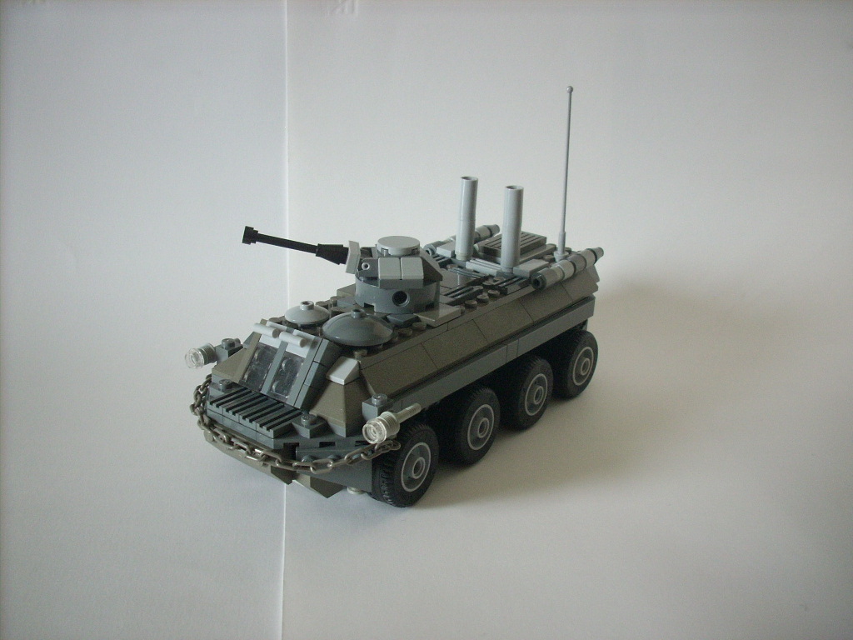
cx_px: 426
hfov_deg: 50.1
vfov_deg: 38.7
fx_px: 912
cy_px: 320
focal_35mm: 37
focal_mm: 6.2
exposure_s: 1/15
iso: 200
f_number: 2.8
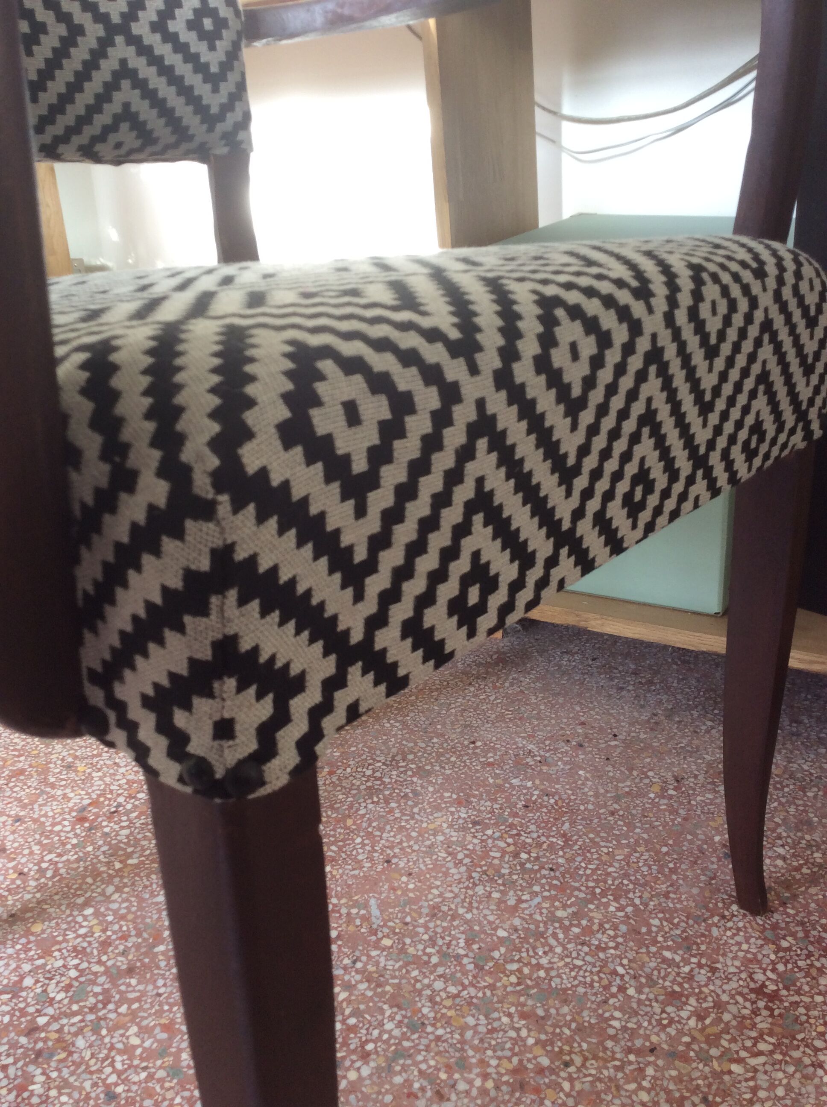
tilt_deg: -19.8
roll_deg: +2.8
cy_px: 554
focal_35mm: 32
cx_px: 414
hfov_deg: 44.1
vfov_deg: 56.9
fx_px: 1022
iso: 40
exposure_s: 1/33
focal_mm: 3.3
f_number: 2.4
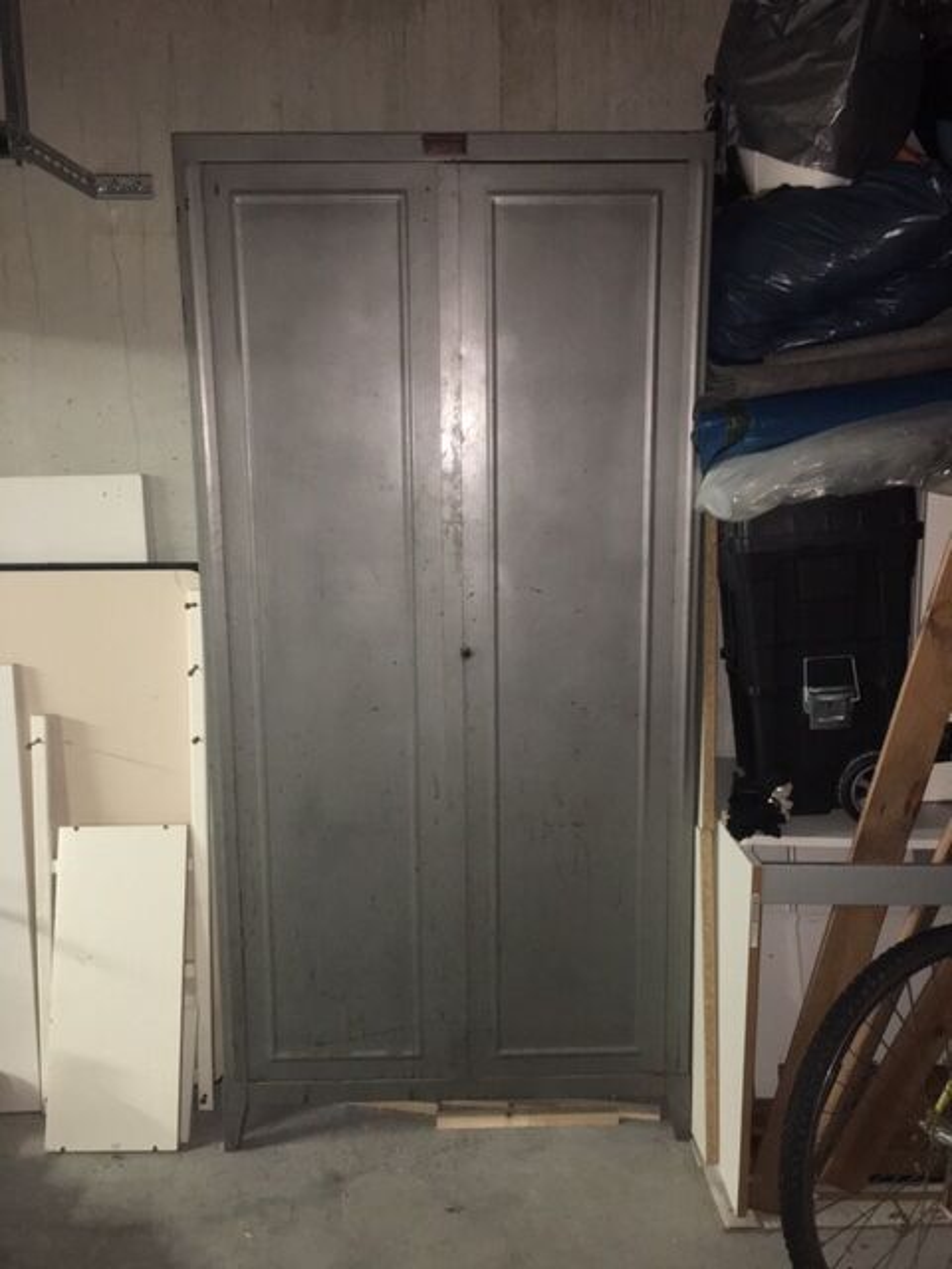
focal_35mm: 29
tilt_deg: -10.9
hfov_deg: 48.2
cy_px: 634
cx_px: 476
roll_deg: +0.4
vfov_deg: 61.7
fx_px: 1063
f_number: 2.2
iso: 200
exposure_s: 1/17
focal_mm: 4.15
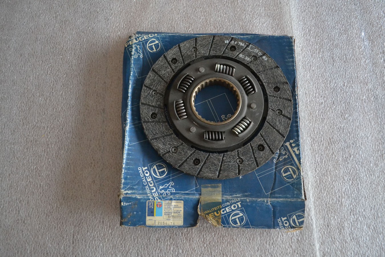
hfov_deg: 57.2
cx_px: 192
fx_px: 353
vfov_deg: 40.0
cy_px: 128
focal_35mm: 33
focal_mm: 22
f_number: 3.8
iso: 2500
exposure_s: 1/60
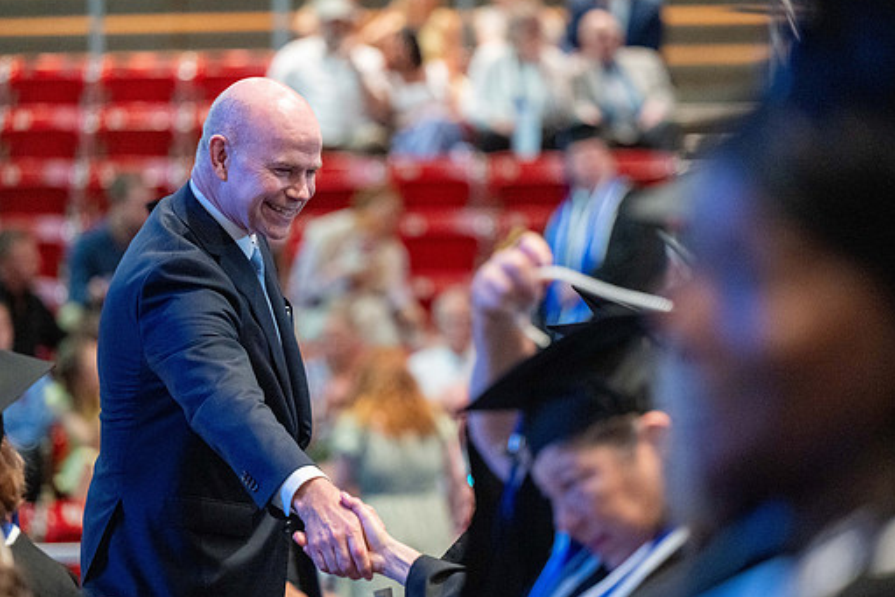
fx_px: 3954
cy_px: 298
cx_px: 424
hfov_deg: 12.9
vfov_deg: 8.6
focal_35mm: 159
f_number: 2.8
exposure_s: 1/125
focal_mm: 140
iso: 6400
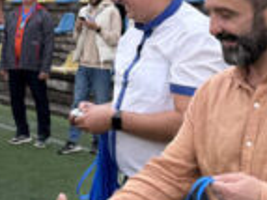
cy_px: 2
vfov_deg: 14.4
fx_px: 778
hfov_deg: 18.6
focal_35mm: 101
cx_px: -37
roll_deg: +1.5
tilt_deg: -0.1
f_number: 1.78
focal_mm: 6.76
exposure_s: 1/757
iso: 100
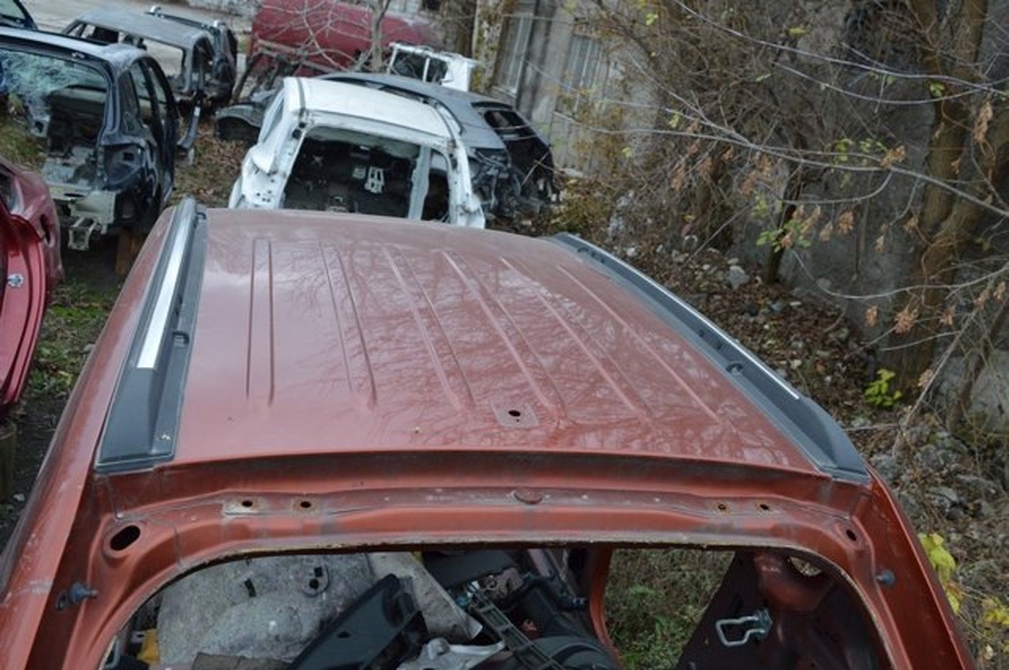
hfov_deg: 57.3
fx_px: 924
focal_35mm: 33
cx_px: 504
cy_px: 335
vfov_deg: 39.9
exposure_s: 1/125
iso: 200
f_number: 5.6
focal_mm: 22
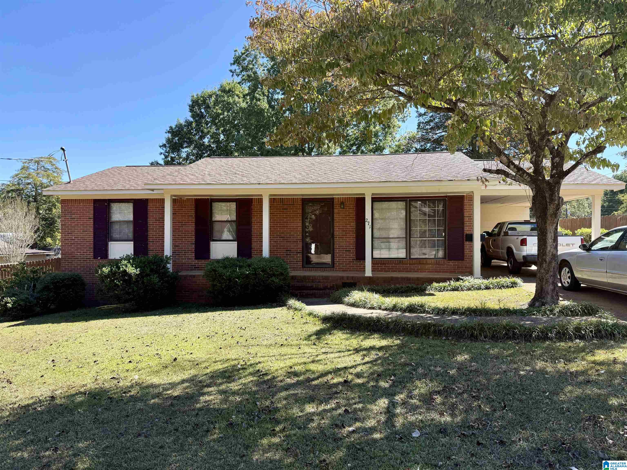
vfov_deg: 56.8
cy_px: 235
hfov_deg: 71.6
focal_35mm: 24
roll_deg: +0.6
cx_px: 314
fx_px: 435
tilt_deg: +1.0
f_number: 1.78
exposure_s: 1/1585
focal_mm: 6.76
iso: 100
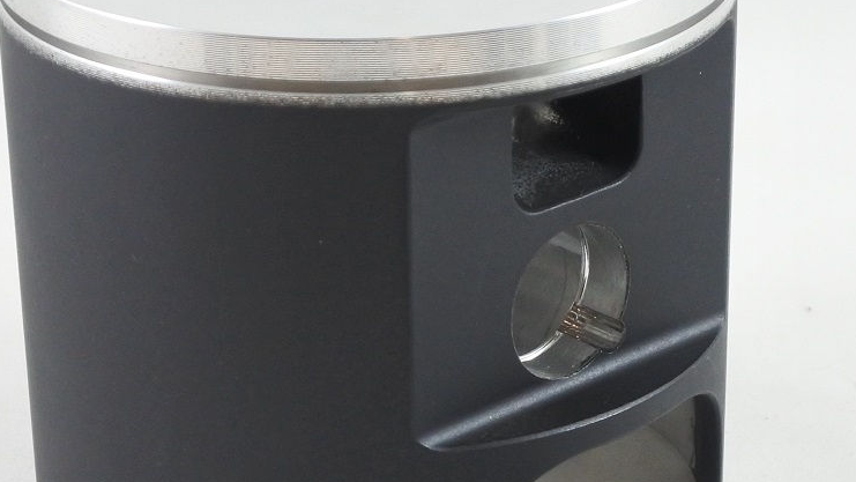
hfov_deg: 17.8
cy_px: 335
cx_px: 366
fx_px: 2724
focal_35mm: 120
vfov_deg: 10.1
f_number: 4.2
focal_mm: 14.7
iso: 640
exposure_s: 1/125
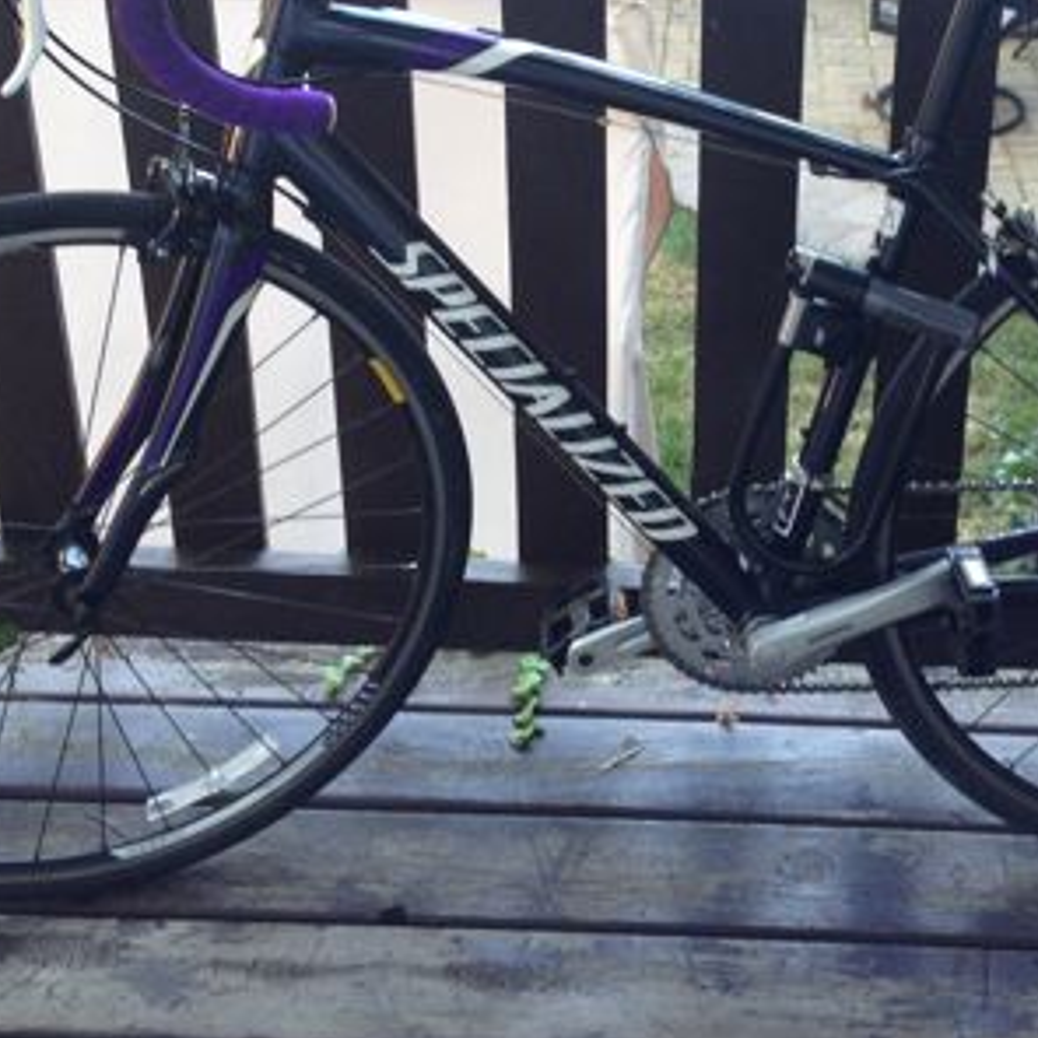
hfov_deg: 25.6
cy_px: 323
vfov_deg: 25.5
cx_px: 673
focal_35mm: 67
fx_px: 2273
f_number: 2.4
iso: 50
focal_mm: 4.28
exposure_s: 1/40
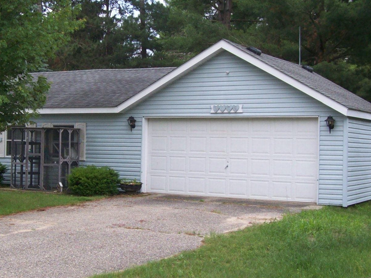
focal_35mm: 61
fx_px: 654
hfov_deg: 31.5
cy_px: 159
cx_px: 129
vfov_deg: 24.0
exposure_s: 1/339
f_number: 2.7
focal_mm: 6
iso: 80
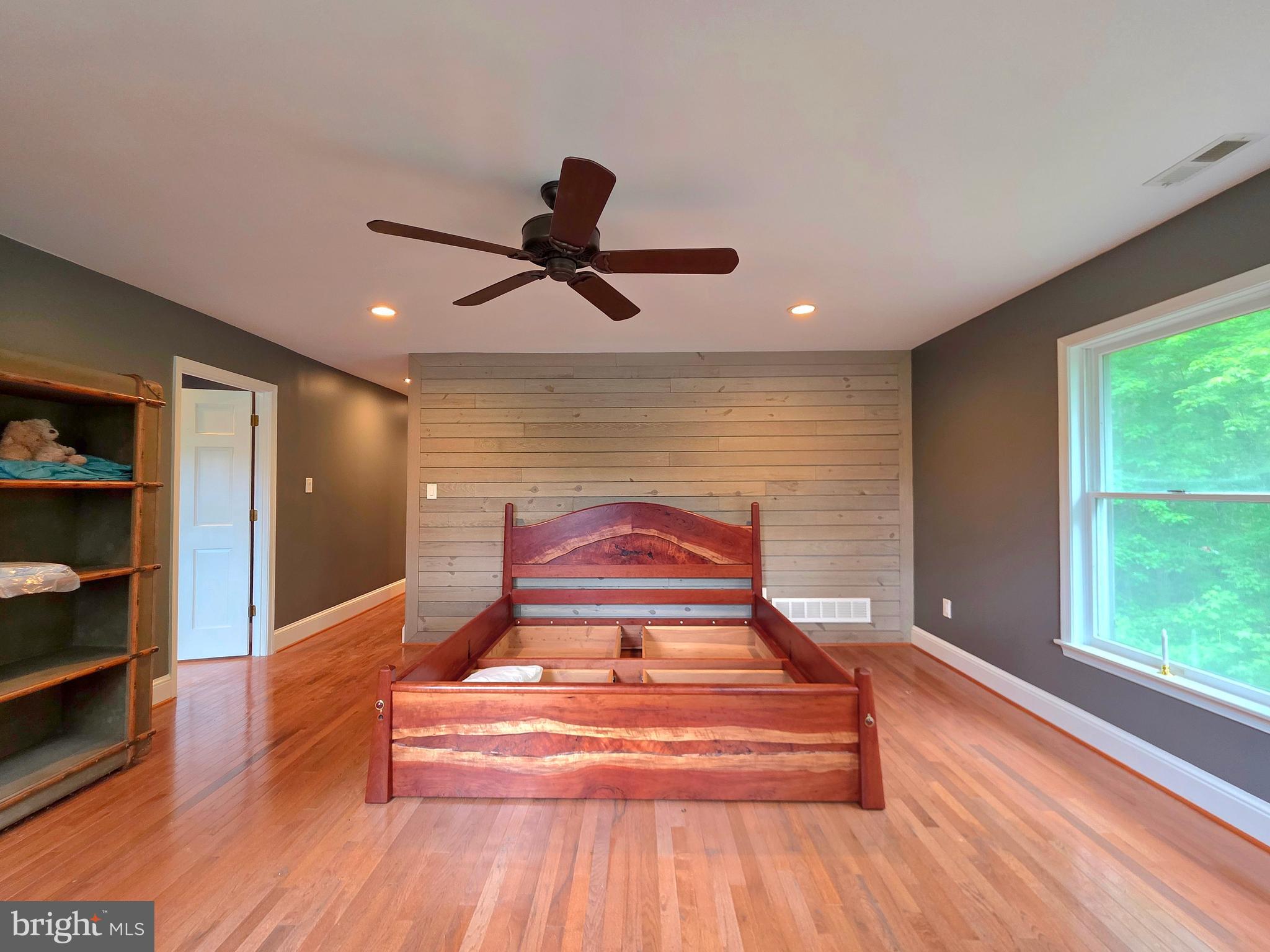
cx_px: 635
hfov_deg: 106.2
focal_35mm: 13
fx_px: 477
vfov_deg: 89.9
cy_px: 476
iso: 160
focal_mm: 2.2
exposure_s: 1/60.2
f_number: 1.9
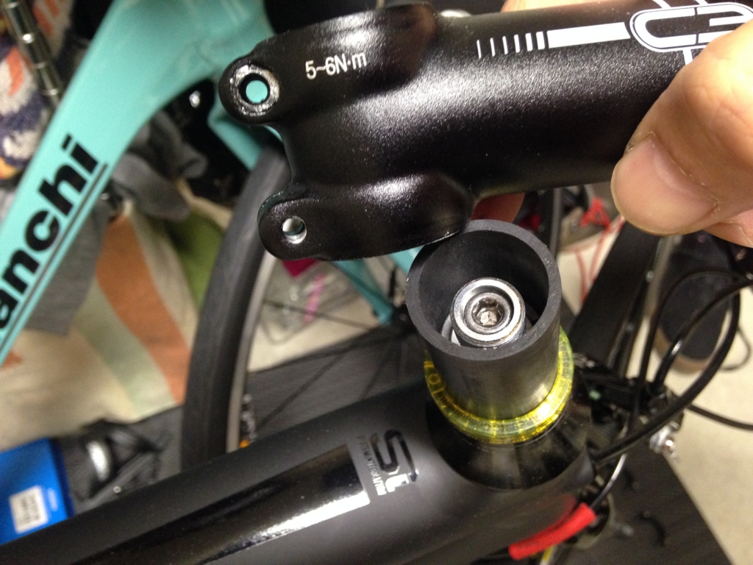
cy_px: 282
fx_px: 718
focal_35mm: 33
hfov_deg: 55.4
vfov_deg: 42.9
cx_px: 376
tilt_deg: -60.3
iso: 320
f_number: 2.4
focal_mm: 4.12
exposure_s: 1/17
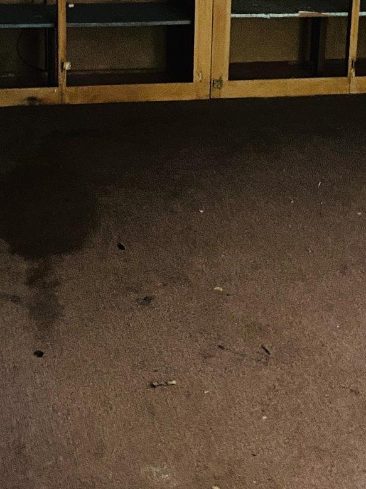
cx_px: 176
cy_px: 183
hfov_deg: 19.1
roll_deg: -1.0
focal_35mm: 77
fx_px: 1086
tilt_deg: -17.4
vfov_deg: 25.3
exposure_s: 1/29
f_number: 1.8
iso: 1000
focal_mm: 4.25
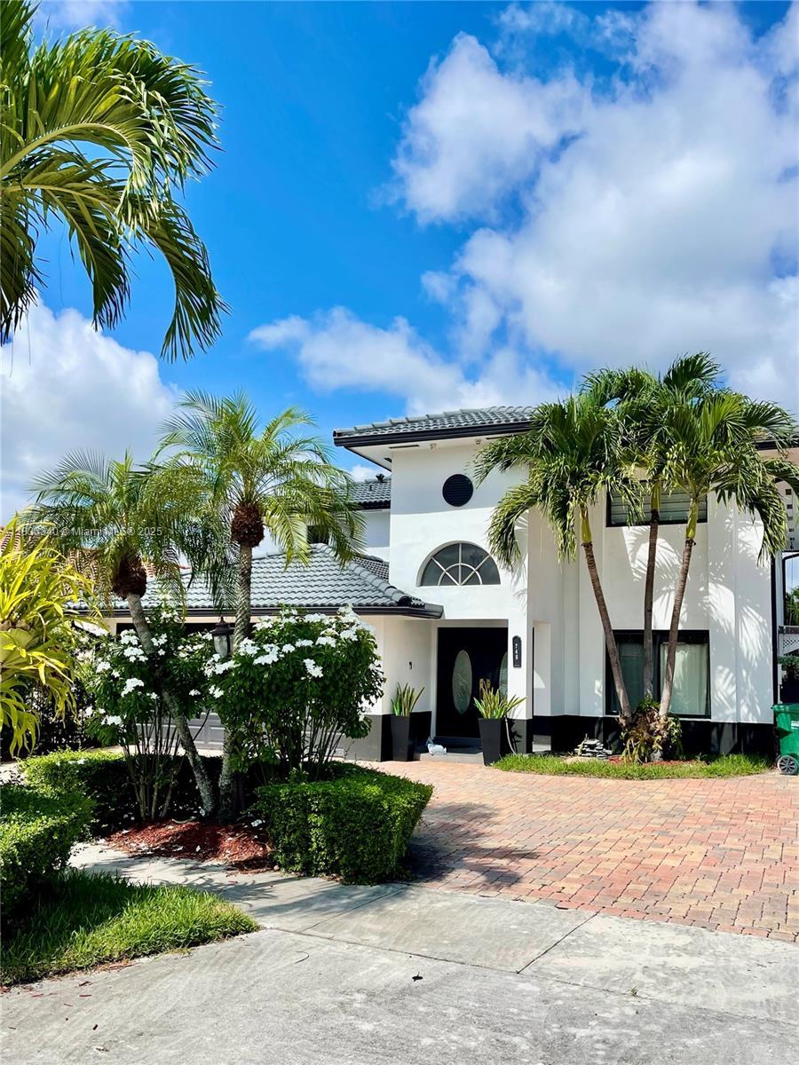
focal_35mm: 25
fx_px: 769
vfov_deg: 69.4
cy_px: 532
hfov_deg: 54.9
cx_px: 400
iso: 32
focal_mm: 5.1
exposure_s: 1/5376
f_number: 1.6
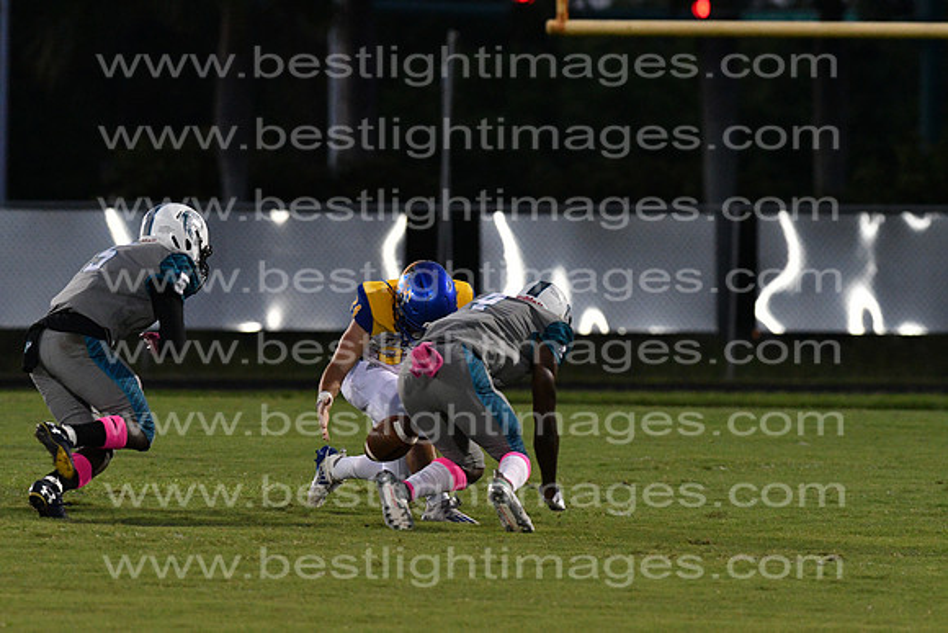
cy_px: 316
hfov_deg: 4.6
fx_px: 11852
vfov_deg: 3.1
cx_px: 474
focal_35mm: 450
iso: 6400
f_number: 5
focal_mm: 300
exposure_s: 1/1000
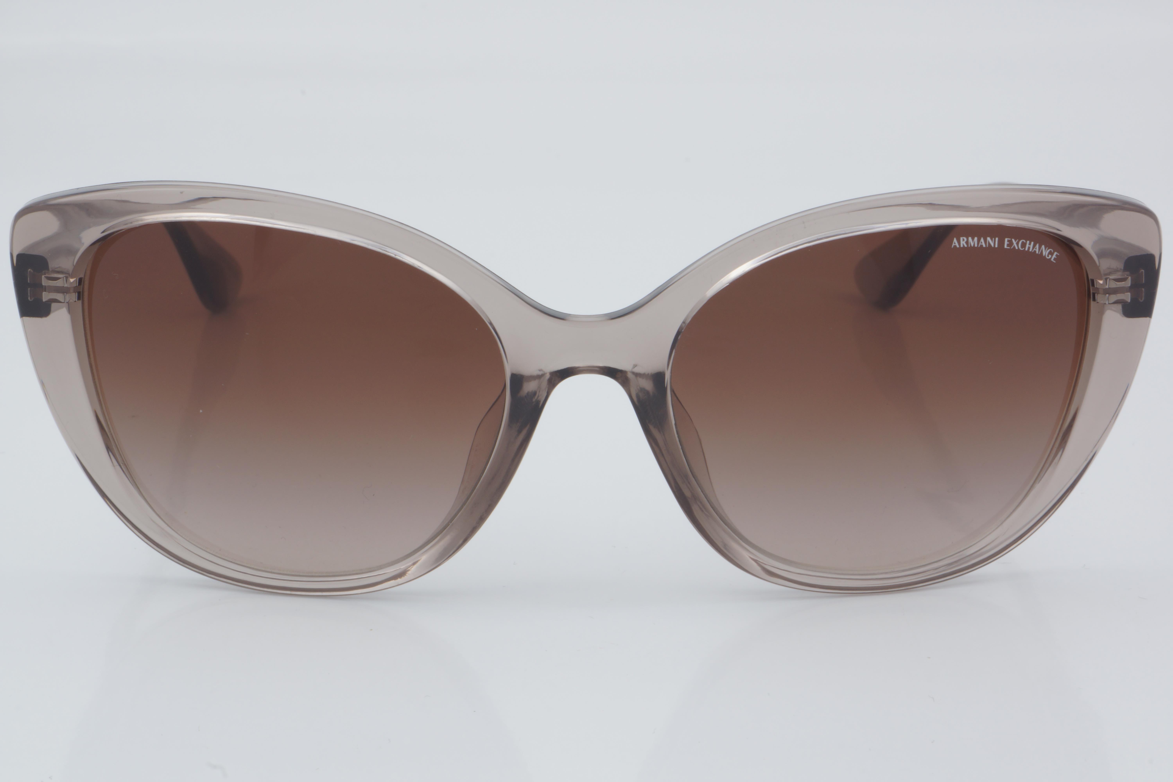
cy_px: 391
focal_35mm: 82
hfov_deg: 24.6
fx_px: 2688
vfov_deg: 16.6
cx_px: 586
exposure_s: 1/4
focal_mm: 55
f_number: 32
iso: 100
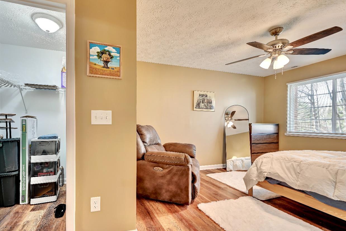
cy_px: 126
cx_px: 147
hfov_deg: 92.6
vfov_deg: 70.3
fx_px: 163
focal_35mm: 17
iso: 250
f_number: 8
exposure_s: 1/1.67
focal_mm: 14
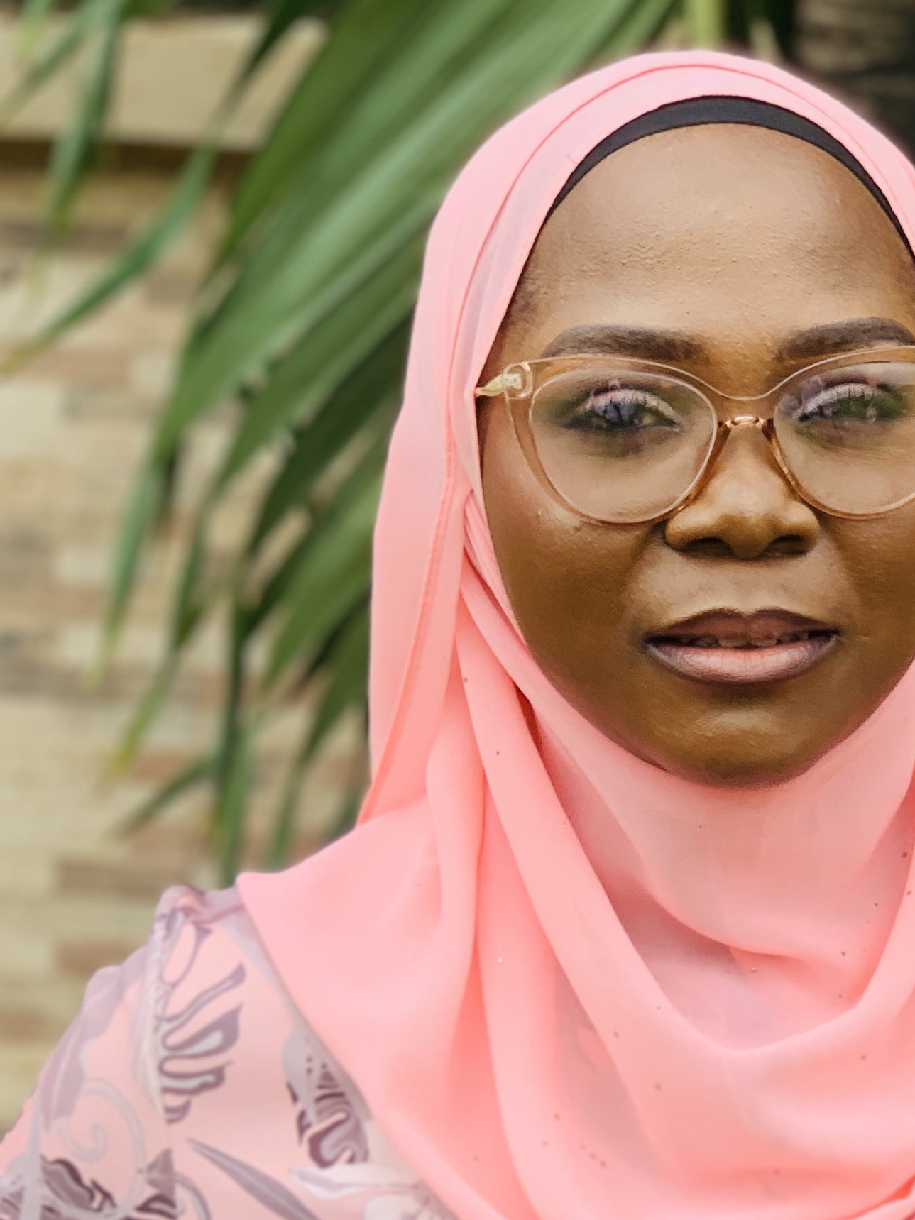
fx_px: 4300
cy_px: 1141
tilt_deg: -7.3
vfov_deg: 15.9
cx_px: 684
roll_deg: -1.8
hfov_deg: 12.1
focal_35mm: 122
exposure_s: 1/217
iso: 16
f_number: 2.4
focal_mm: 6
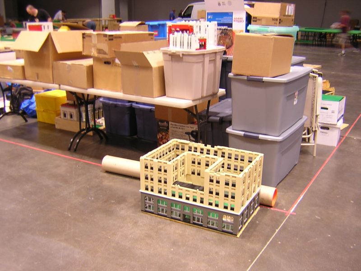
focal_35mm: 36
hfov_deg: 51.4
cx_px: 180
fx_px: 375
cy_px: 136
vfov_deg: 39.7
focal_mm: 4.7
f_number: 2.6
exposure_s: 1/4.4
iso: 100
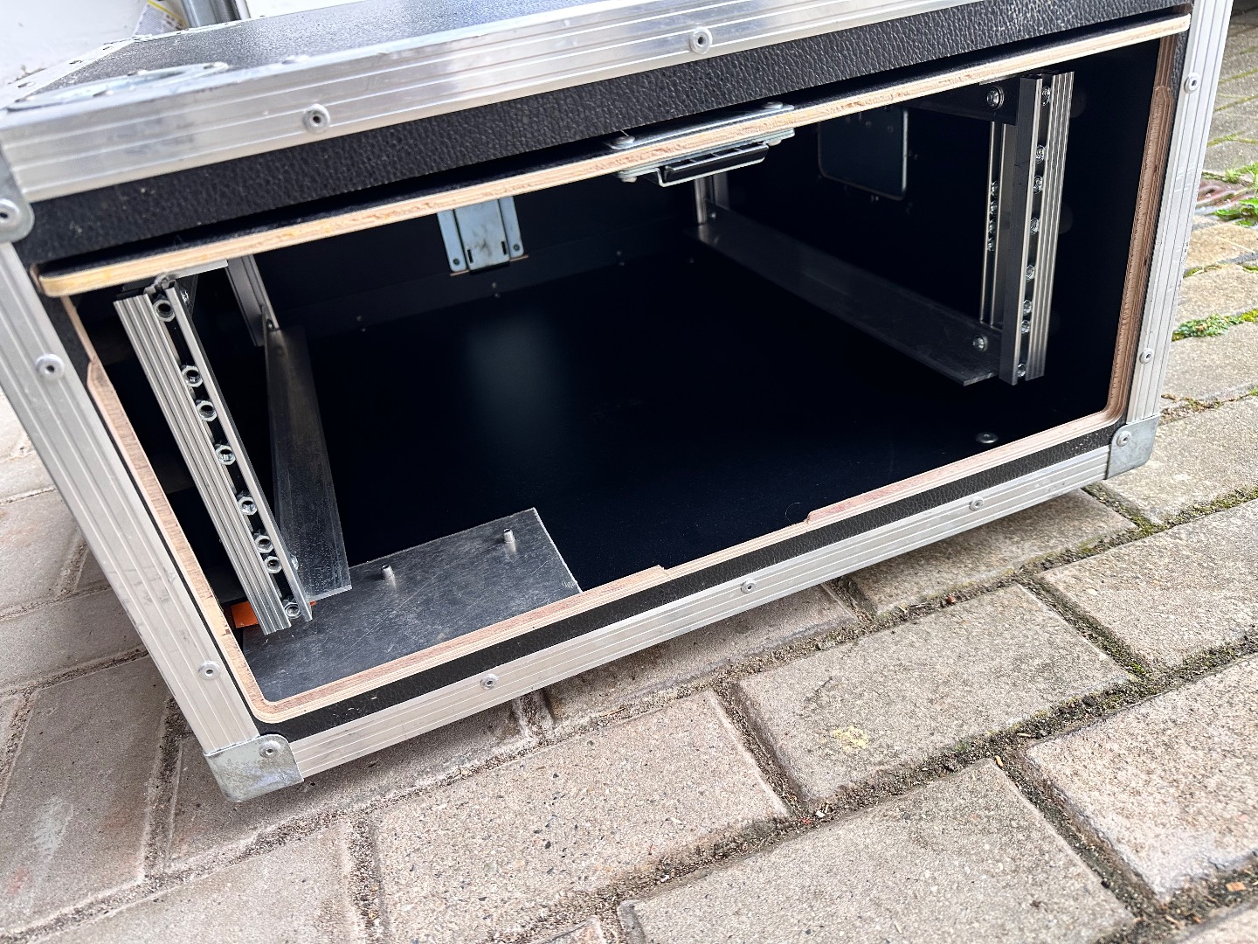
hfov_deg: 71.6
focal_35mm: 24
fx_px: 872
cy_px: 472
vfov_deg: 56.8
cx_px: 629
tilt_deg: -31.3
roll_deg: +9.1
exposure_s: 1/121
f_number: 1.78
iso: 160
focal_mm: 6.86
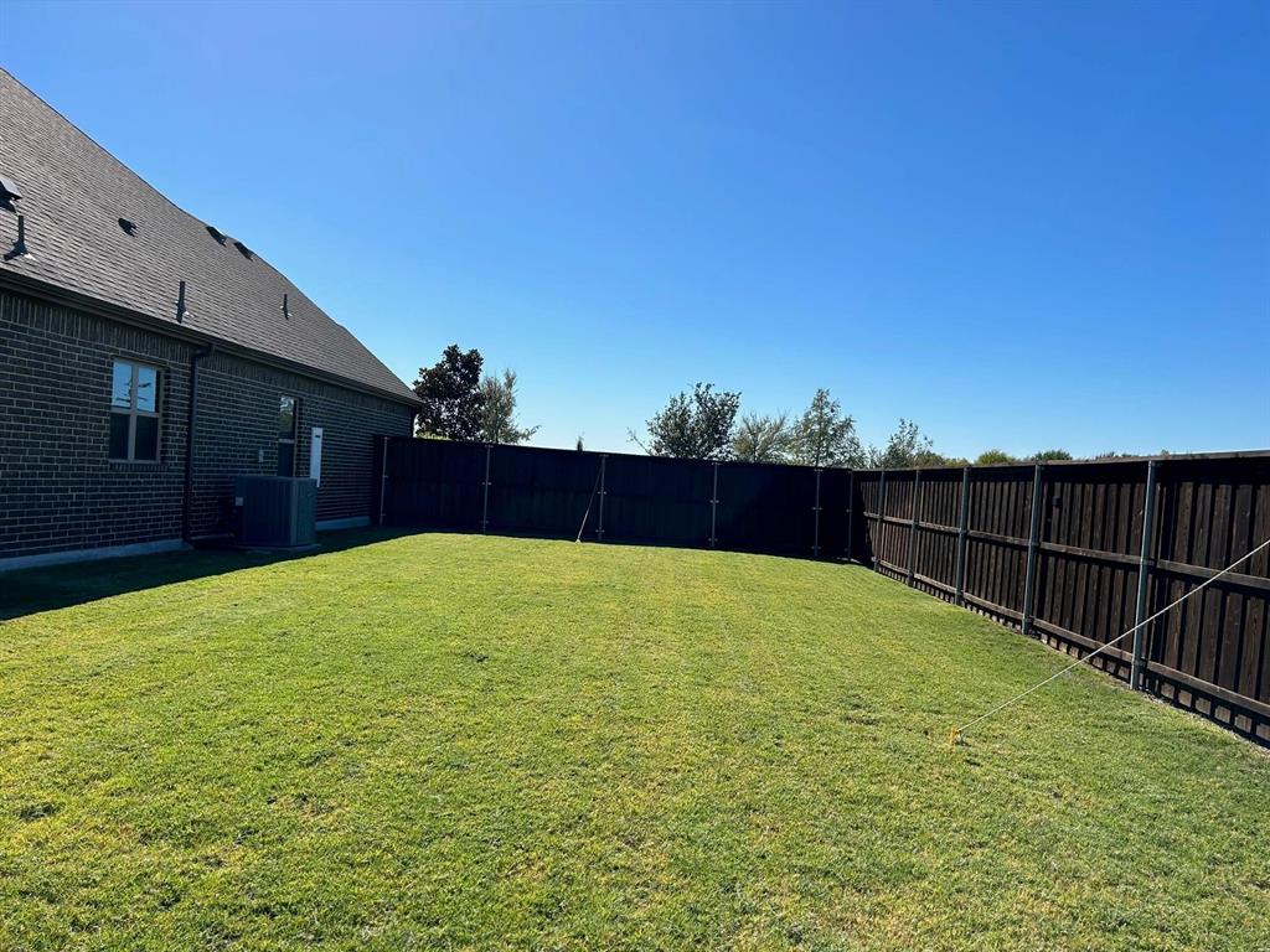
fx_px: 954
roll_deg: +0.1
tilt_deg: -0.8
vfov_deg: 53.1
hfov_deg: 67.3
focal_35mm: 26
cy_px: 476
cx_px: 635
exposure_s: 1/5319
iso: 50
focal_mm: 5.7
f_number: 1.5
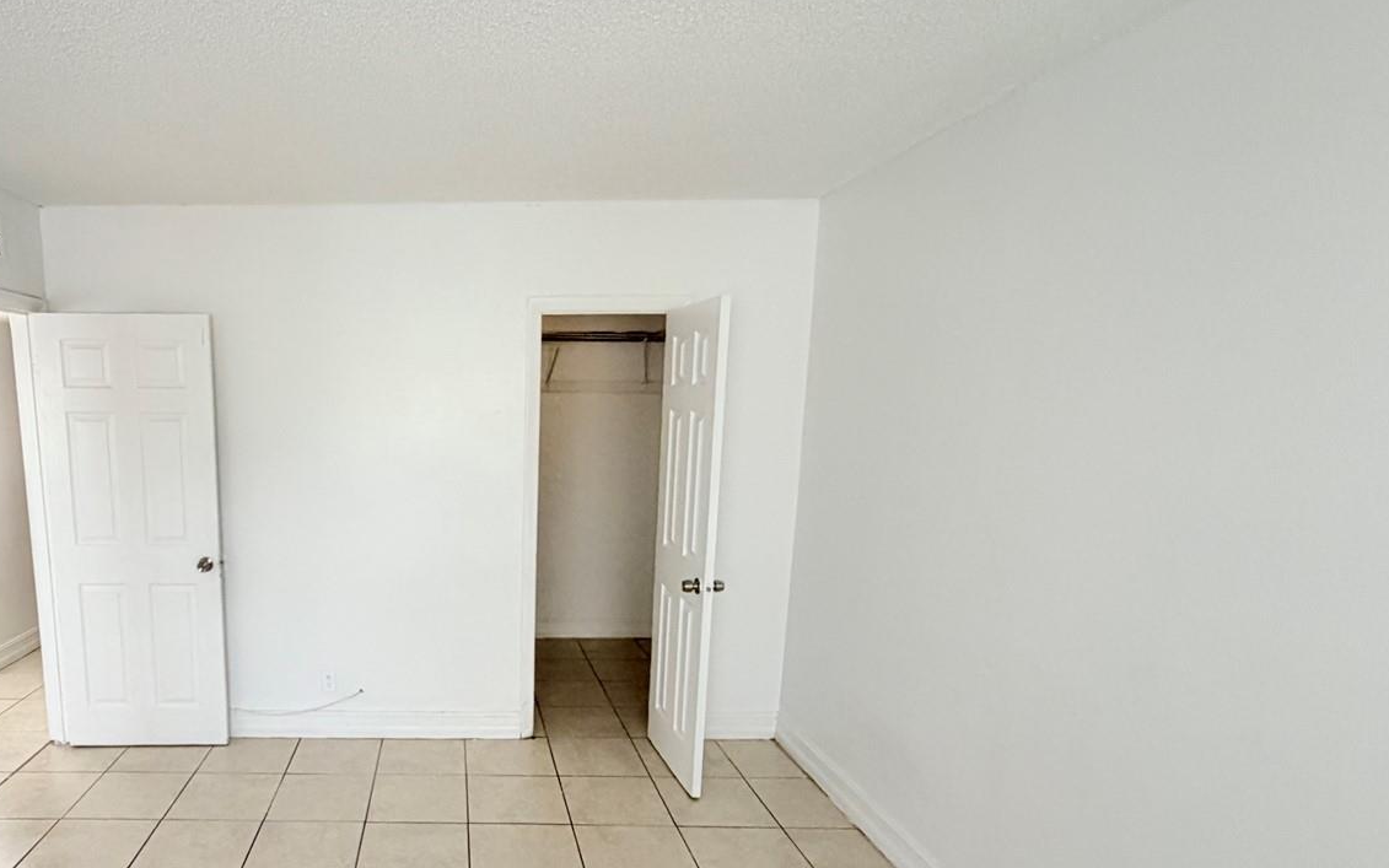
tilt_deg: -9.1
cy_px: 544
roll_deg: -0.8
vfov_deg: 56.6
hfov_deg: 78.9
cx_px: 435
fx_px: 795
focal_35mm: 21
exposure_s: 1/121
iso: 250
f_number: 2.2
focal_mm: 2.22
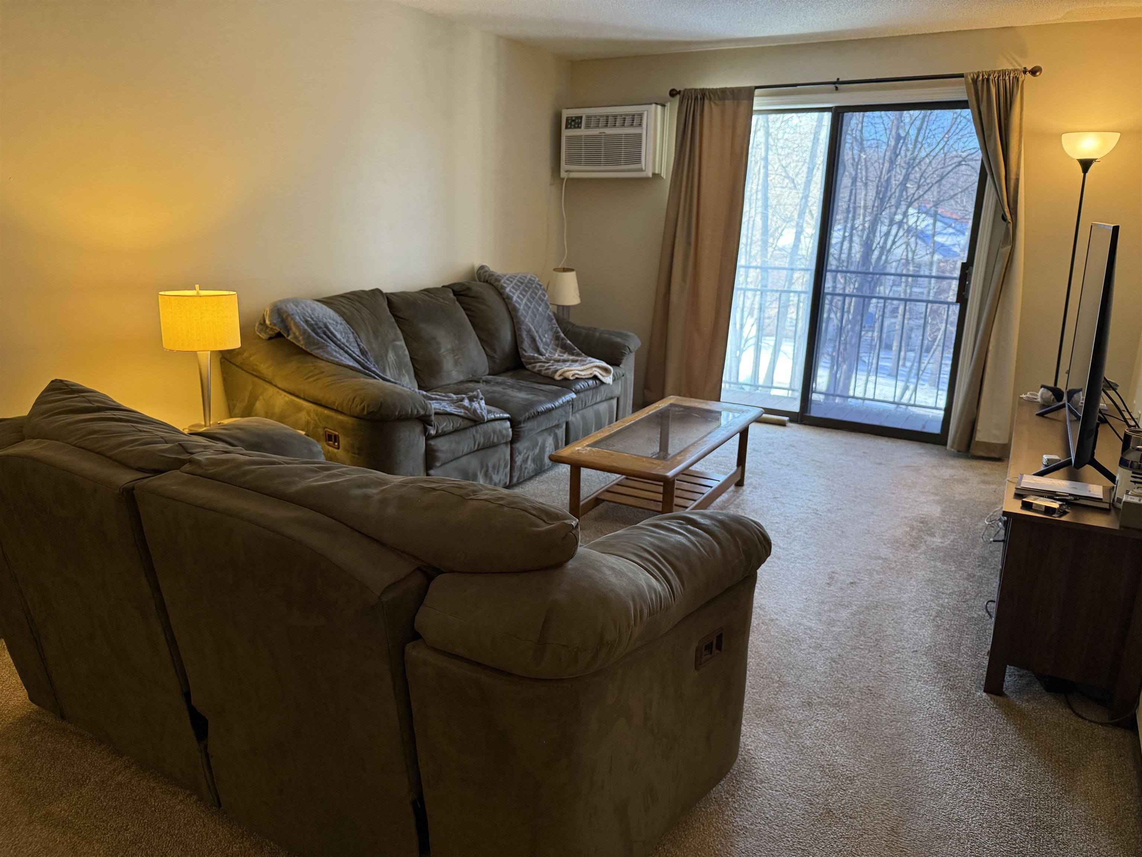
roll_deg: -1.1
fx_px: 792
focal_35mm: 24
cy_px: 428
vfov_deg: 56.8
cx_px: 571
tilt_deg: -15.0
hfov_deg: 71.6
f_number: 1.78
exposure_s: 1/60
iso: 200
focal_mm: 6.76
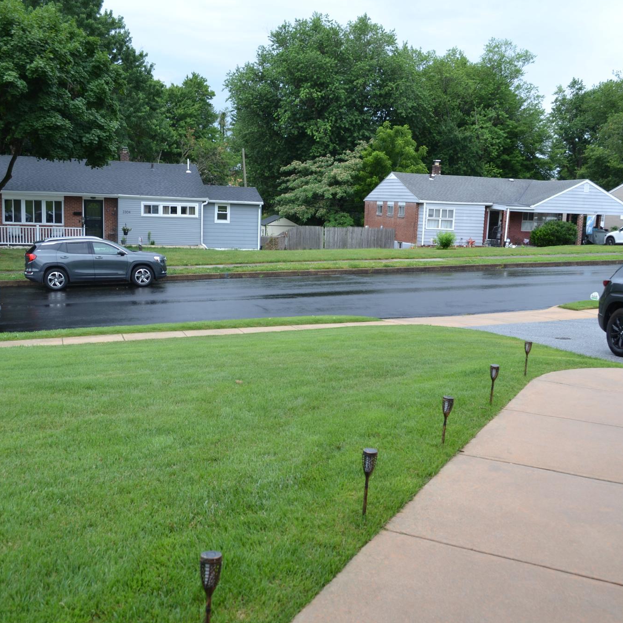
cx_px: 332
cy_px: 310
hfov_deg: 47.2
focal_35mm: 35
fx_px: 713
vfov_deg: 47.2
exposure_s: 1/125
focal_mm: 18
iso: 140
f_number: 5.6
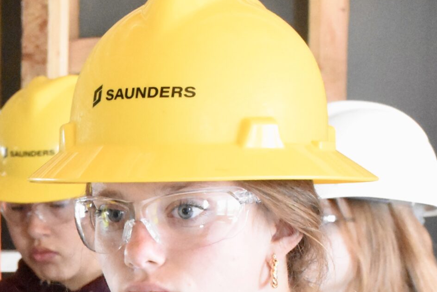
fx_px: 1978
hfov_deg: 12.4
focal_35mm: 163
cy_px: 363
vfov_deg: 8.3
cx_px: -30
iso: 11400
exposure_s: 1/60
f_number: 9
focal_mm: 40
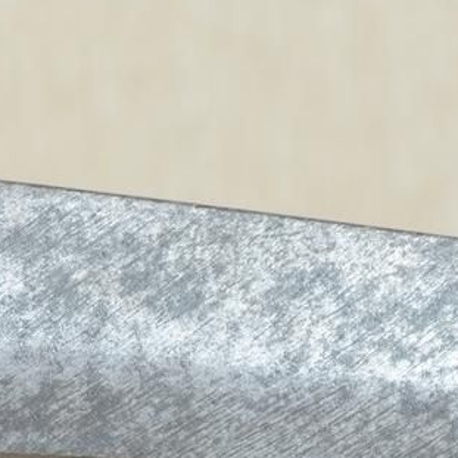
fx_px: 6435
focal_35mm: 430
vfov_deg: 4.1
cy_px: 272
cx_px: -355
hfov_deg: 4.0
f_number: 11
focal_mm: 75
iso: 400
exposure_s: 1/2
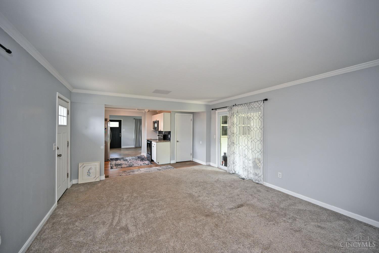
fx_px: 147
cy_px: 126
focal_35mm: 14
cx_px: 190
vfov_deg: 81.2
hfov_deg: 104.3
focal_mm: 14
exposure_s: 1/60
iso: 500
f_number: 4
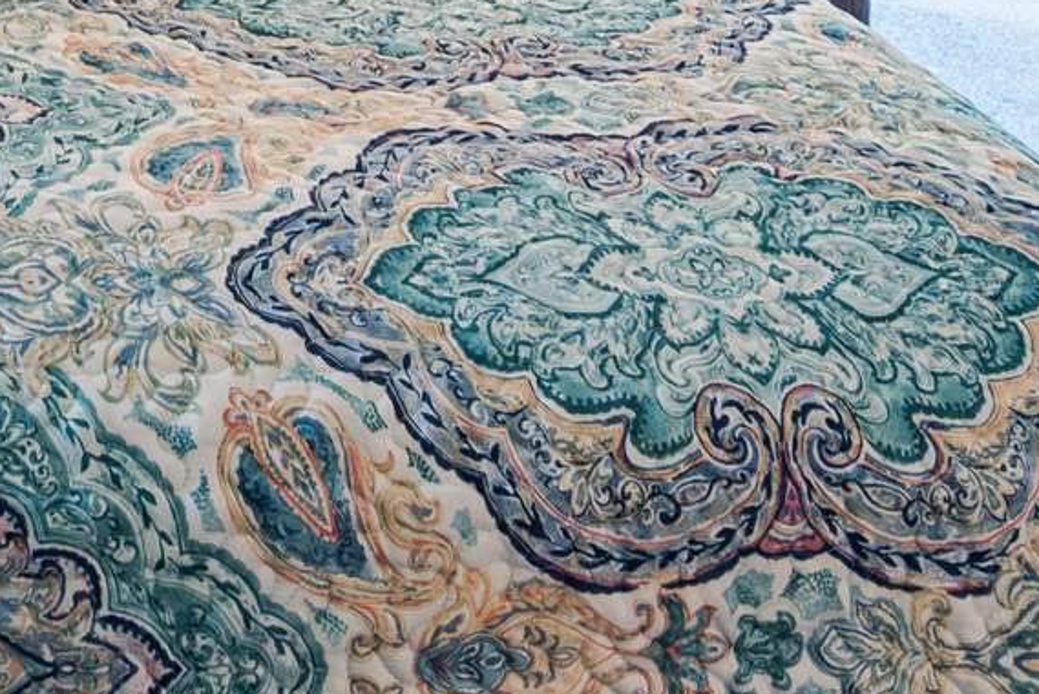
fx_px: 2339
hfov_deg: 22.0
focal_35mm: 81
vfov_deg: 13.2
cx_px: -385
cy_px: -915
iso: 200
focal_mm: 15
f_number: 11
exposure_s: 6
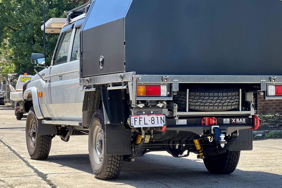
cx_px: 162
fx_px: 807
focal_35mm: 103
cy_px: 92
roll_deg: +1.3
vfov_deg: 13.3
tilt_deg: +0.5
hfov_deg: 19.8
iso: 25
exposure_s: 1/211
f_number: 2.8
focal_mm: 9
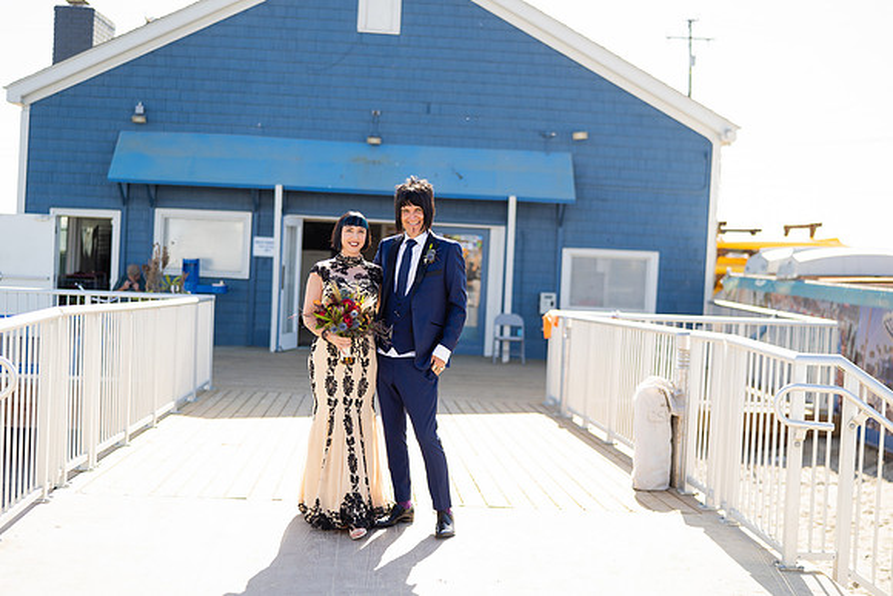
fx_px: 1241
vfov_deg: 27.0
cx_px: 446
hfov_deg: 39.6
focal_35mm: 50
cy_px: 298
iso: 200
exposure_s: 1/2500
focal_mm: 50
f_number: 1.8
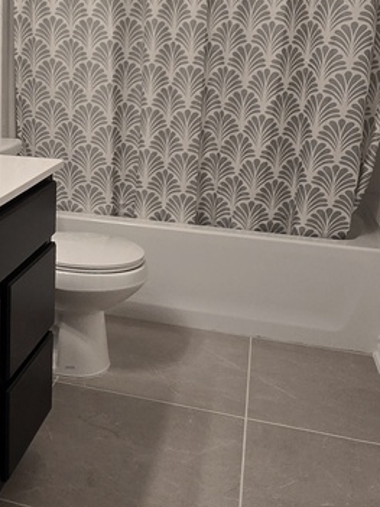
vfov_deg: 46.0
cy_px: 165
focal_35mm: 40
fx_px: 586
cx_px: 3
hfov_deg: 33.1
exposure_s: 1/120
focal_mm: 2.2
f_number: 2.2
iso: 80
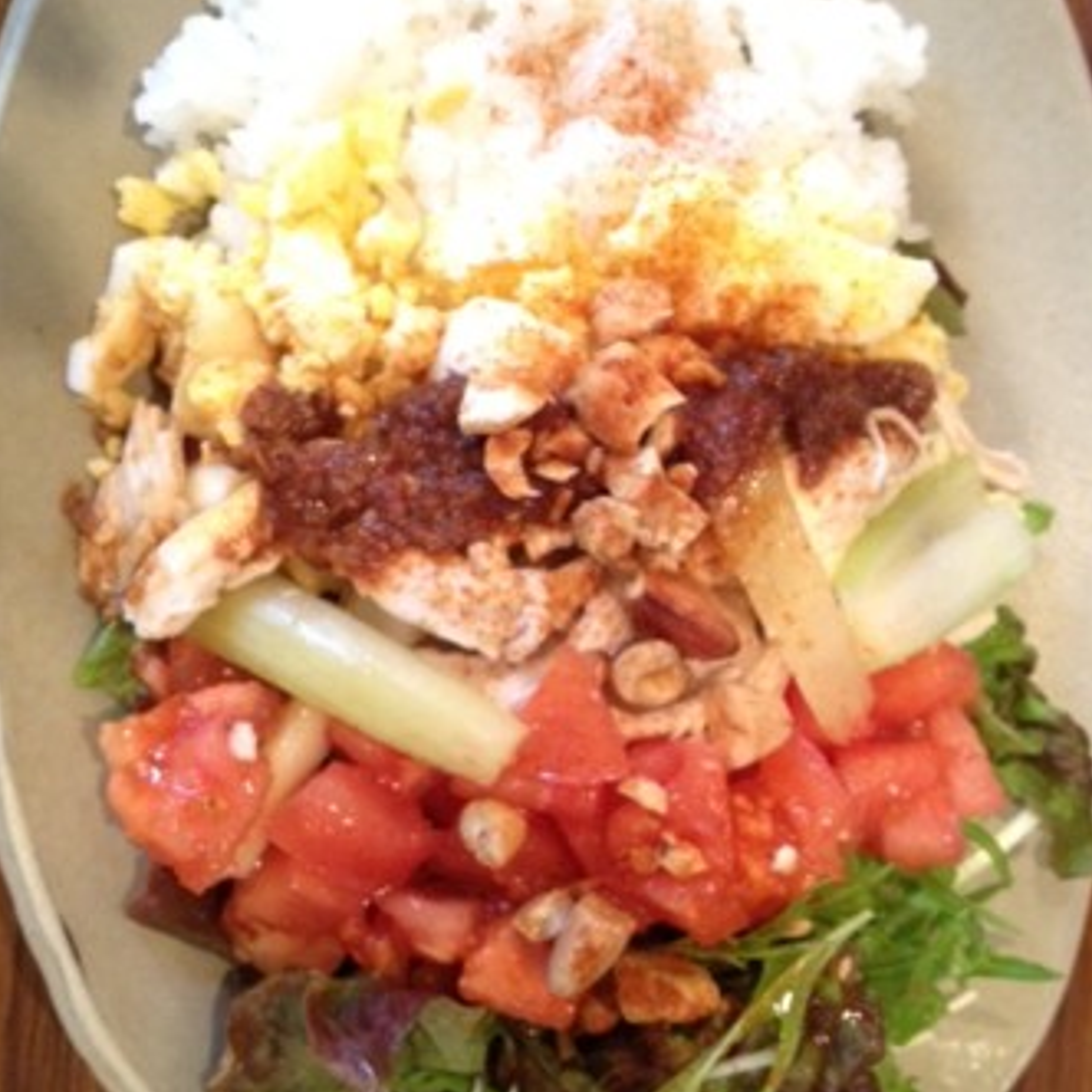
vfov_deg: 40.0
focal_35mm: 42
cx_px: 546
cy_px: 523
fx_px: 1499
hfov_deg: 40.0
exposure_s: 1/20
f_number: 2.4
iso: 320
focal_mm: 4.28
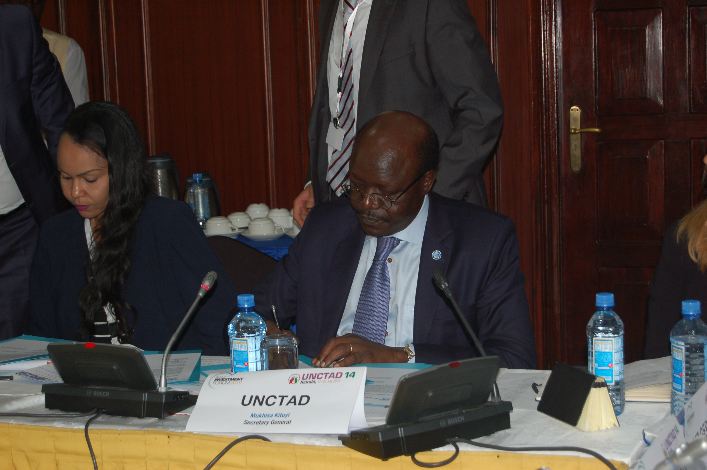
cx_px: 354
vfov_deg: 18.1
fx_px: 1472
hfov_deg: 27.0
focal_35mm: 75
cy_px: 235
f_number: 5.6
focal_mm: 50
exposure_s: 1/60
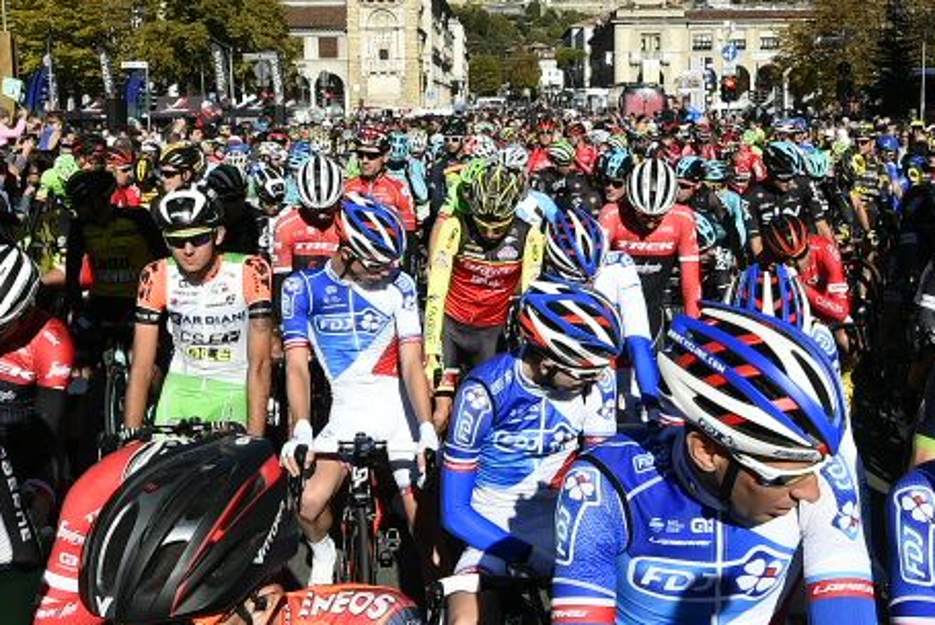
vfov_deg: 29.9
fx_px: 1169
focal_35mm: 45
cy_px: 273
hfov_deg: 43.3
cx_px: 571
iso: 320
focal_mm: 16
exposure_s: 1/1250
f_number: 8
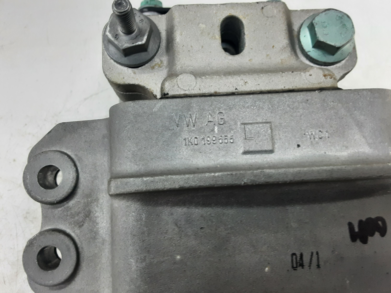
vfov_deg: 51.4
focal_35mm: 27
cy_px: 146
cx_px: 196
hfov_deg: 65.3
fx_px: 305
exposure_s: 1/50
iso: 160
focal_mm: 2.91
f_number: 1.9
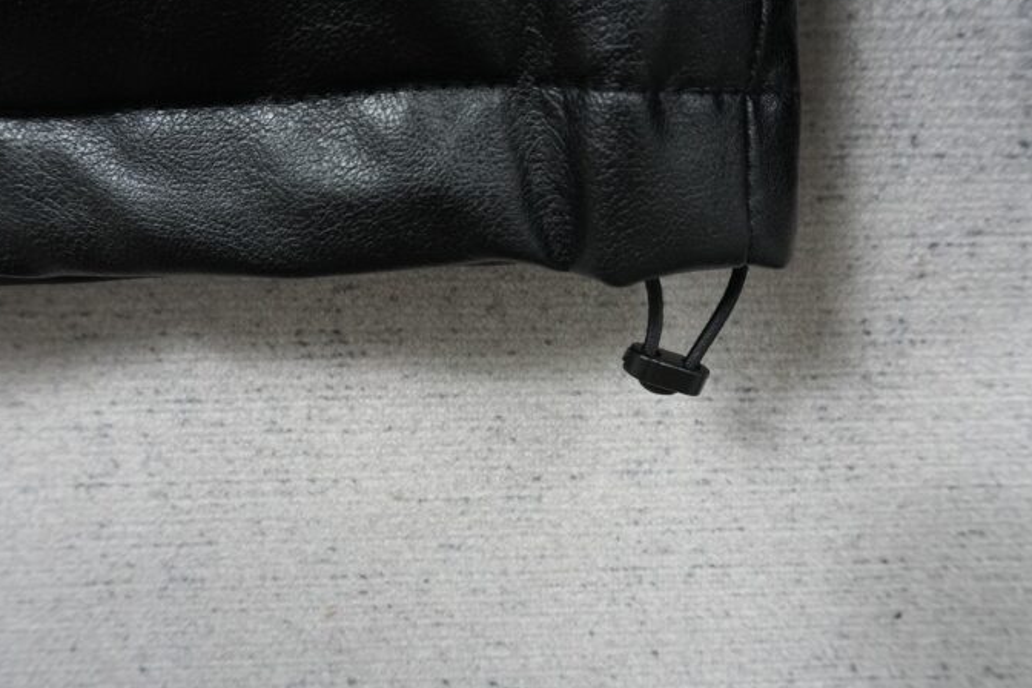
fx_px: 717
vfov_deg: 51.3
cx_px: 502
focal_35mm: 25
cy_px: 336
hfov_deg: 71.5
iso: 1600
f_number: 10
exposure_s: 1/100
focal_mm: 16
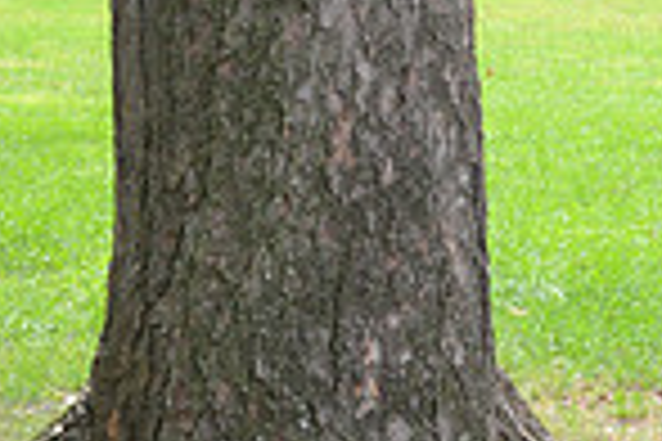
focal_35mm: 189
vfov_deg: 7.2
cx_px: 1157
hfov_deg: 10.3
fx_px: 3475
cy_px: -166
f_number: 5.6
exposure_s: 1/250
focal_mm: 32
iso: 500
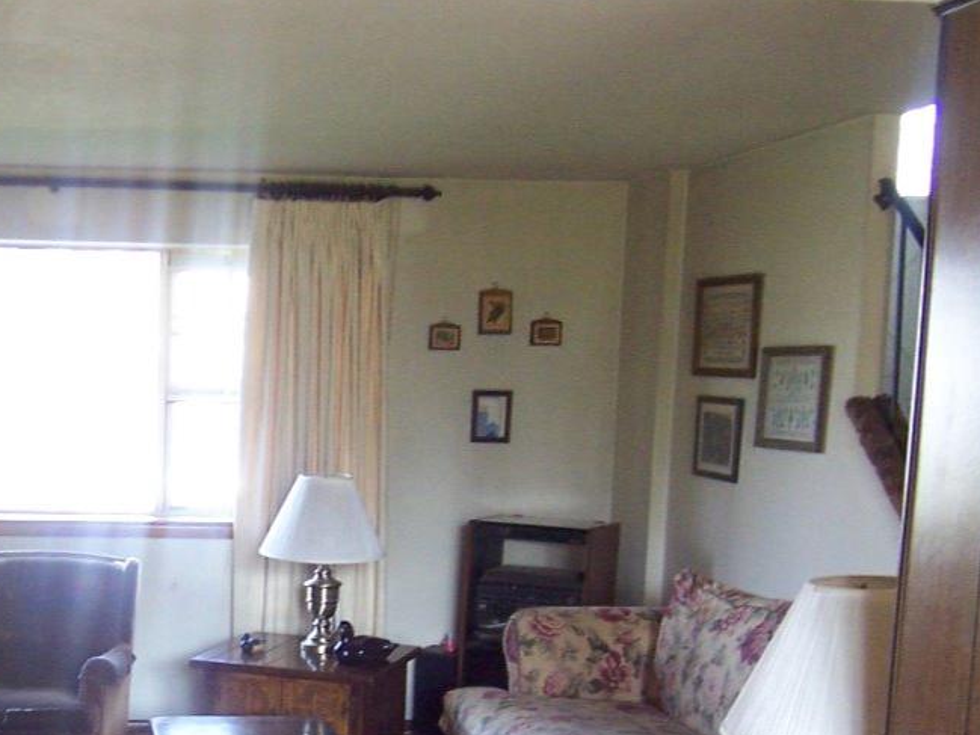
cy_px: 617
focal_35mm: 51
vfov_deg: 27.8
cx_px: 172
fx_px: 1444
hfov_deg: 36.0
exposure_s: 1/30
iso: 160
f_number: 2.8
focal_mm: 3.8
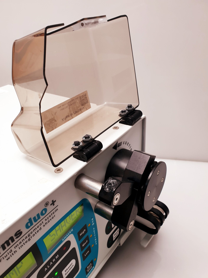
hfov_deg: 53.1
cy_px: 139
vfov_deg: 67.3
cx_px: 104
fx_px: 208
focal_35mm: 26
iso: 64
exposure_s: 1/50
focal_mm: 4.3
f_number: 2.4
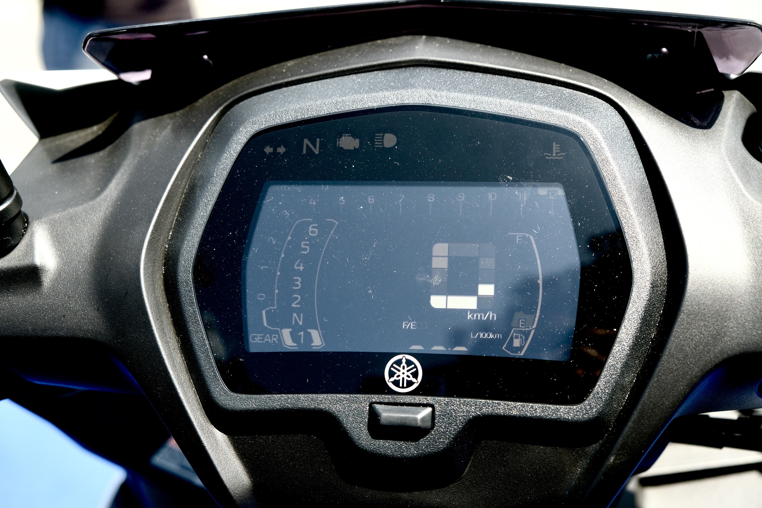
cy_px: 254
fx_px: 995
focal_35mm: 47
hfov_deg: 41.9
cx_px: 381
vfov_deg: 28.7
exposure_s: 1/2000
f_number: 3.6
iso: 800
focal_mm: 31.5
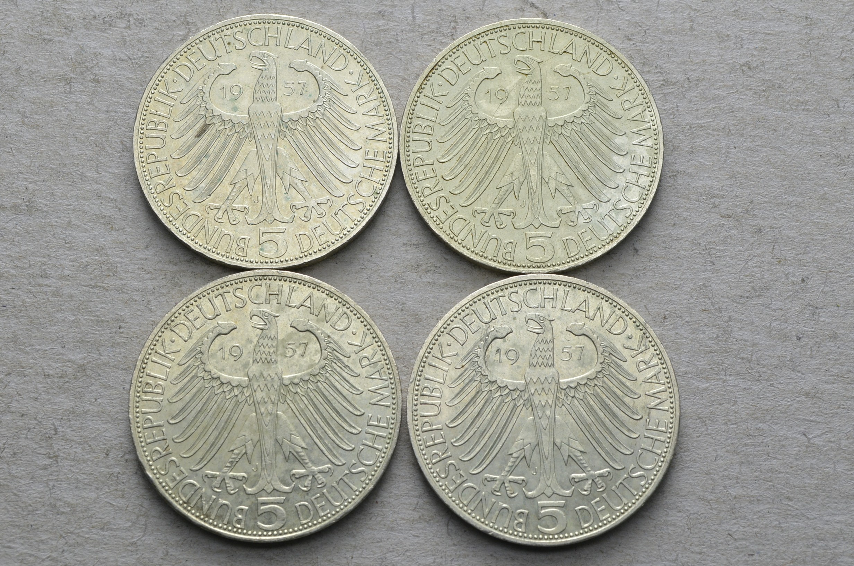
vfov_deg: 18.8
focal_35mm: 72
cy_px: 283
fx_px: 1704
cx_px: 427
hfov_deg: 28.1
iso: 400
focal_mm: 48
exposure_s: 1/250
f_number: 14
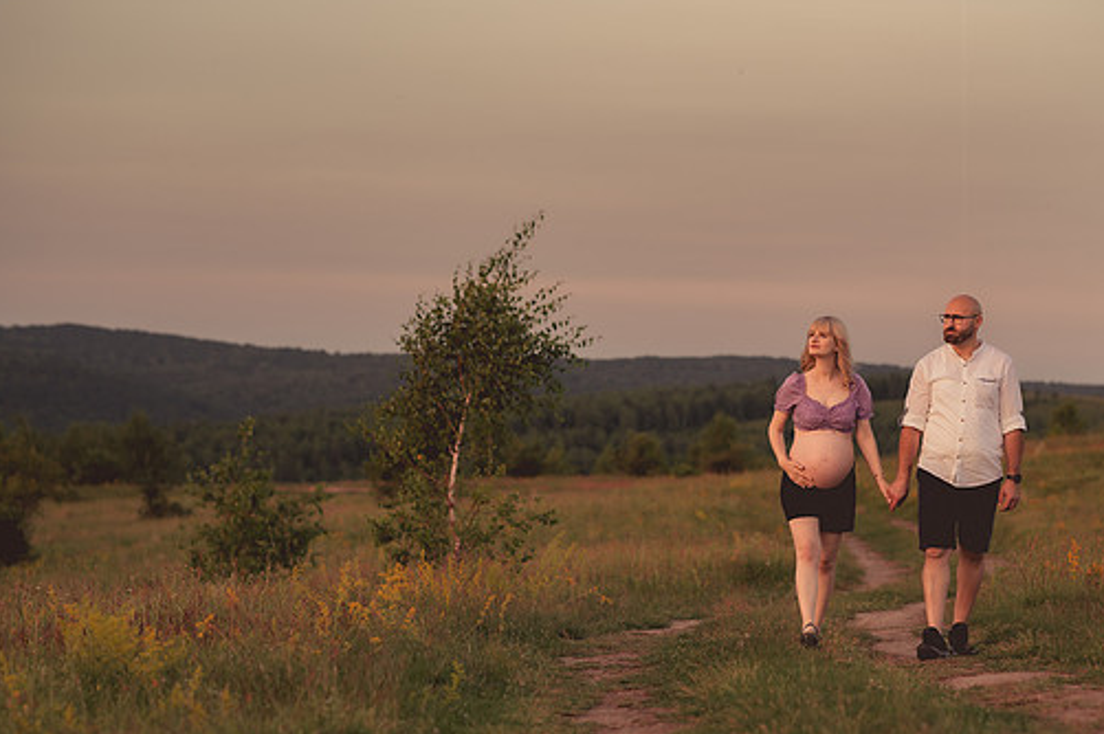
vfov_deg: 12.9
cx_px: 680
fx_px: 3248
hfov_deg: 19.3
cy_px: 410
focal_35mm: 106
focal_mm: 85
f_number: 2.8
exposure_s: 1/500
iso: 400
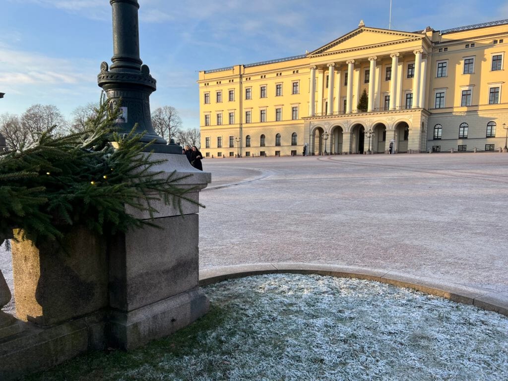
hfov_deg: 67.3
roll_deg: +2.0
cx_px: 254
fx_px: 382
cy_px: 190
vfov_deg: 53.1
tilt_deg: -4.9
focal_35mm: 26
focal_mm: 5.7
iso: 50
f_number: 1.5
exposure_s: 1/1224
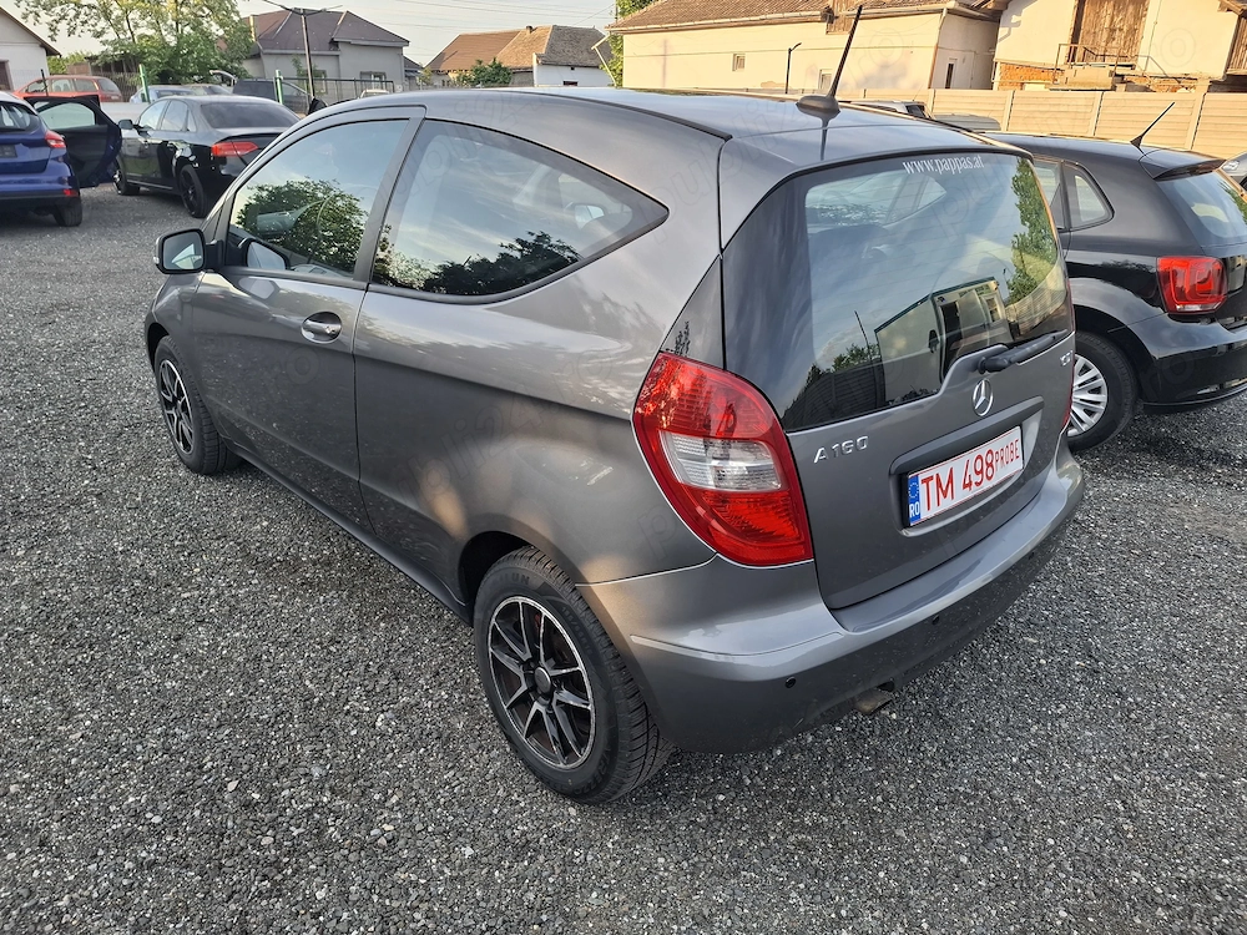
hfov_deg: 73.9
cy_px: 468
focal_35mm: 23
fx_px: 829
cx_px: 624
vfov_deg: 58.9
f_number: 1.8
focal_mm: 5.54
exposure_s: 1/203
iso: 50
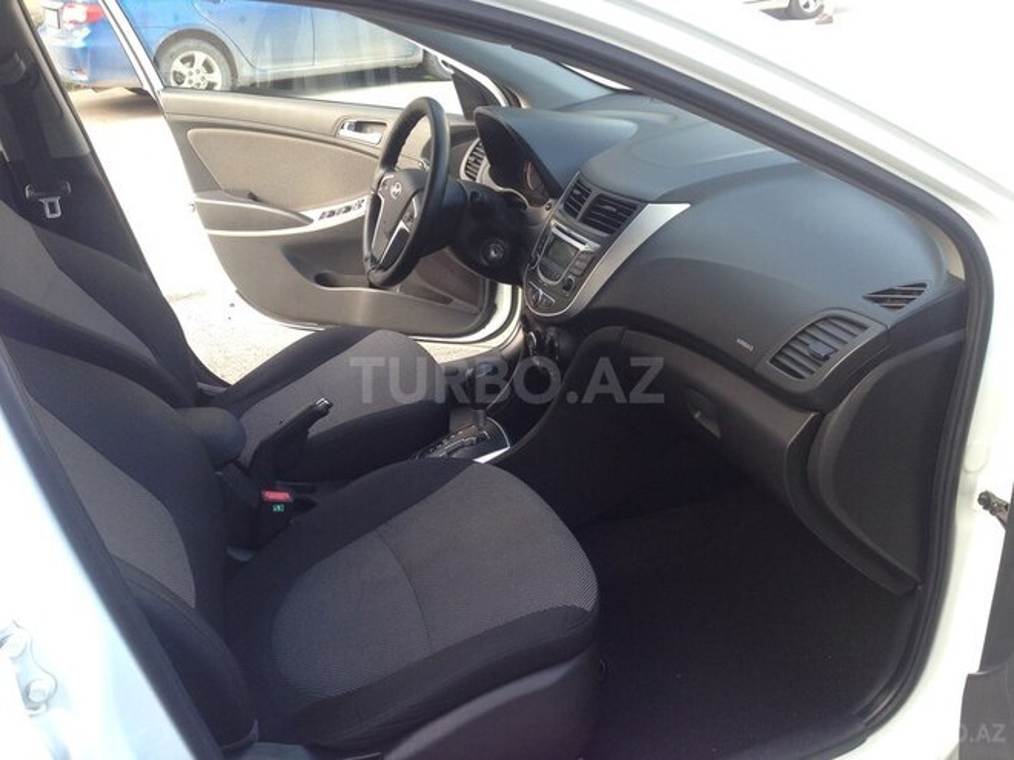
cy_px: 380
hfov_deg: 55.4
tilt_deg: -24.7
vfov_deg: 42.9
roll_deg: +0.3
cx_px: 507
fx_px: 967
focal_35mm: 33
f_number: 2.4
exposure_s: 1/60
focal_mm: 4.12
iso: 50
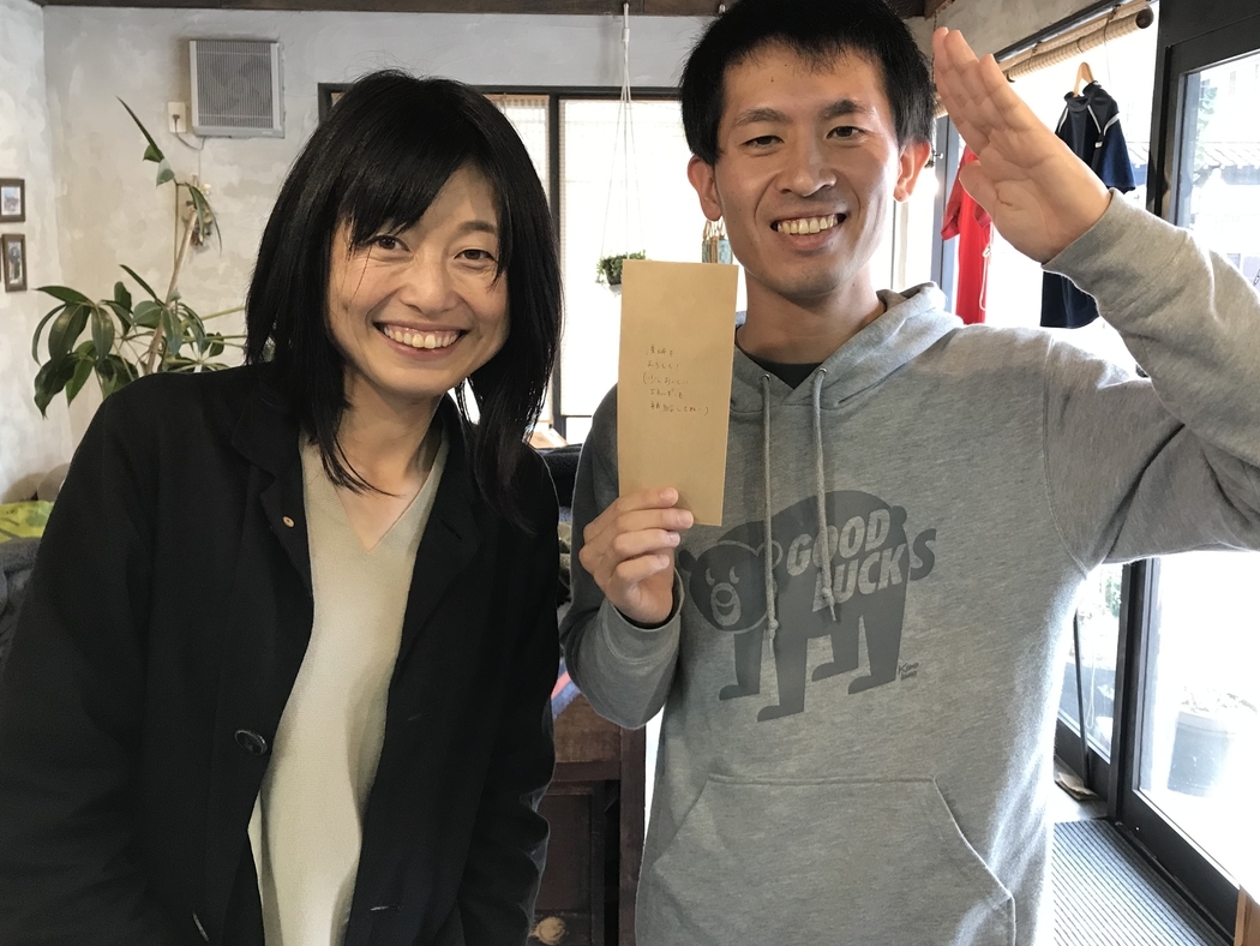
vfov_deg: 44.1
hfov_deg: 56.8
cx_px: 640
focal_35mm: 32
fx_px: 1165
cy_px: 437
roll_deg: -0.1
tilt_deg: -7.4
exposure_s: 1/30
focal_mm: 3.99
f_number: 1.8
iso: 40
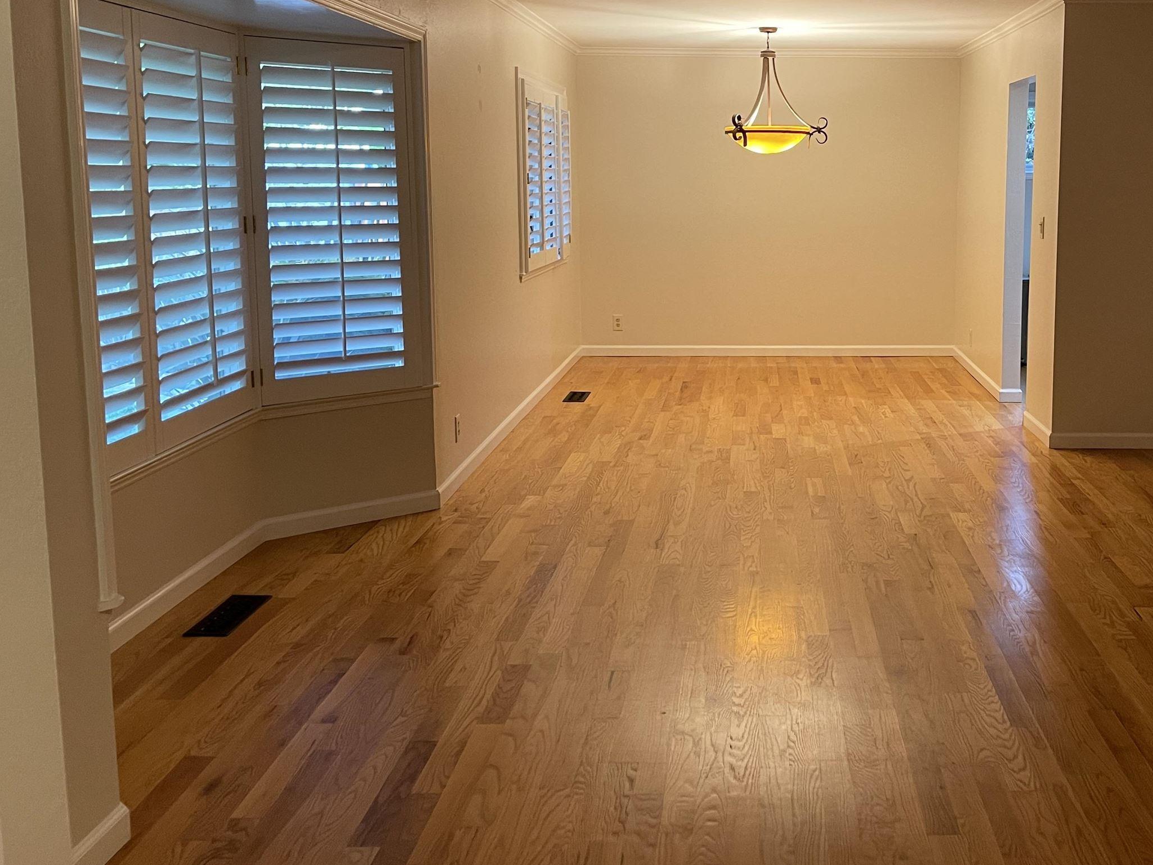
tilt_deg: -7.6
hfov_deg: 46.8
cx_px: 801
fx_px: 1299
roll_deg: -0.3
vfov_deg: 36.6
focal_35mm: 39
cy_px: 323
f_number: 1.6
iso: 320
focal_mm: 5.1
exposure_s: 1/60
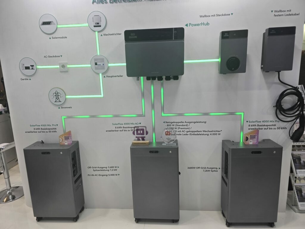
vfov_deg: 58.9
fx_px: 203
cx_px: 152
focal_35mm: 23
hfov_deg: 73.9
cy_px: 114
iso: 16
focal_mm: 6.3
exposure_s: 1/100
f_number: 1.7
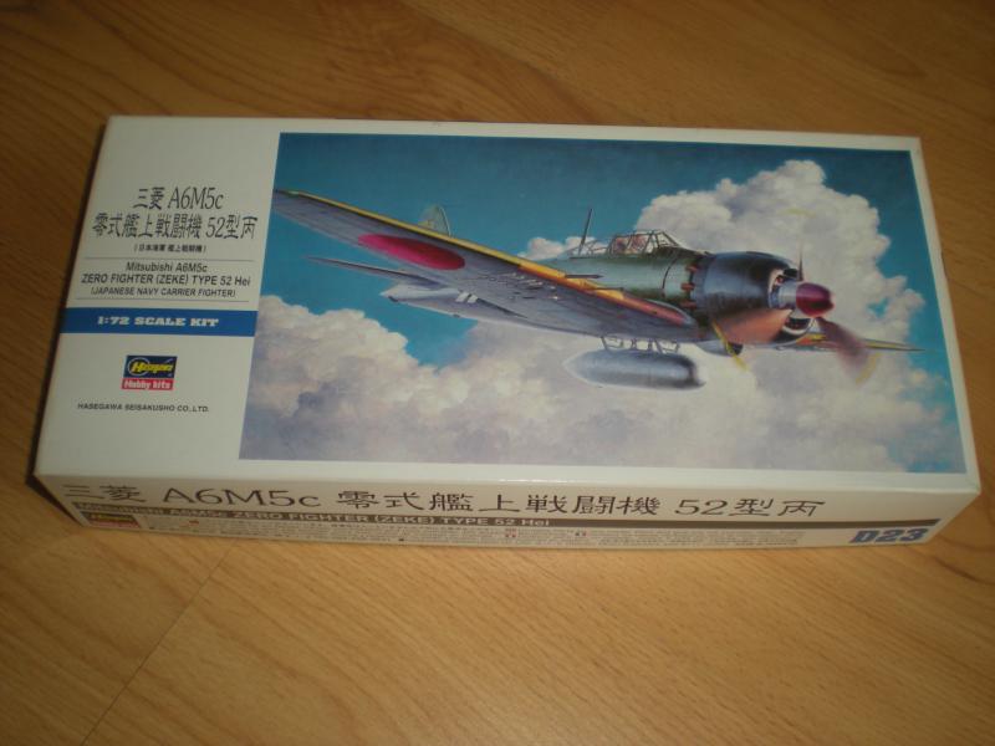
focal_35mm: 38
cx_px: 498
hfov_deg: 49.0
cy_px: 373
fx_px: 1092
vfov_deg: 37.7
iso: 64
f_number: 3.1
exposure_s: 1/34.2
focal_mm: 6.3
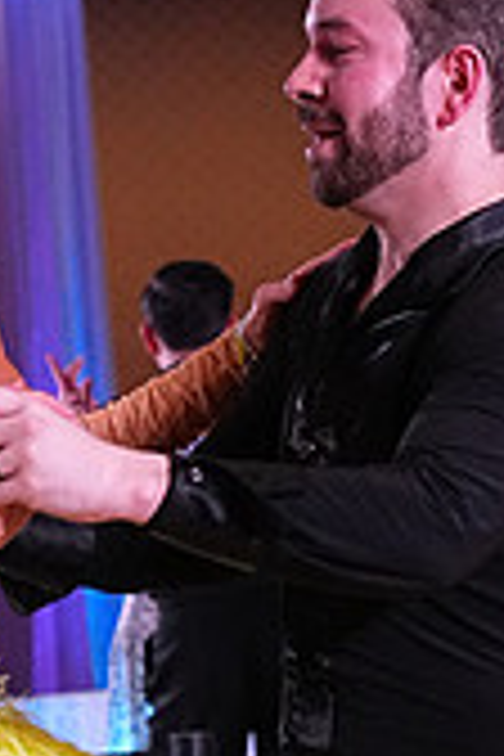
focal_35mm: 325
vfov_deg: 6.3
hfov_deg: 4.2
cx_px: 11
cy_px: 986
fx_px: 6824
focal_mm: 63
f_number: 5.6
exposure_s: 1/400
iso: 3200
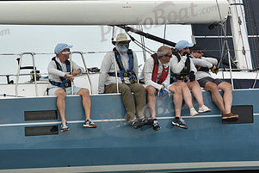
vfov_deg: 10.2
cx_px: 55
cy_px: 76
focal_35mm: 135
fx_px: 972
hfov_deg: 15.1
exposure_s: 1/800
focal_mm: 70
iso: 250
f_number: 5.6
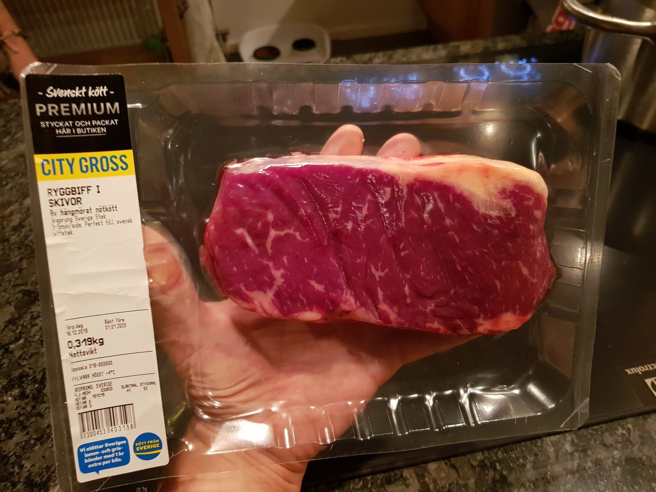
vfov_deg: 53.1
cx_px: 328
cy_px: 246
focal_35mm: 26
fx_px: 493
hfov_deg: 67.3
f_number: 1.7
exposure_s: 1/10
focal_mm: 4.2
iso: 200
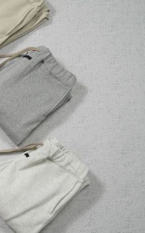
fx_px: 436
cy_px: 111
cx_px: -73
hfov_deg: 17.1
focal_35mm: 69
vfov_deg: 29.8
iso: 1600
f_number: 11
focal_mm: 33
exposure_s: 1/100
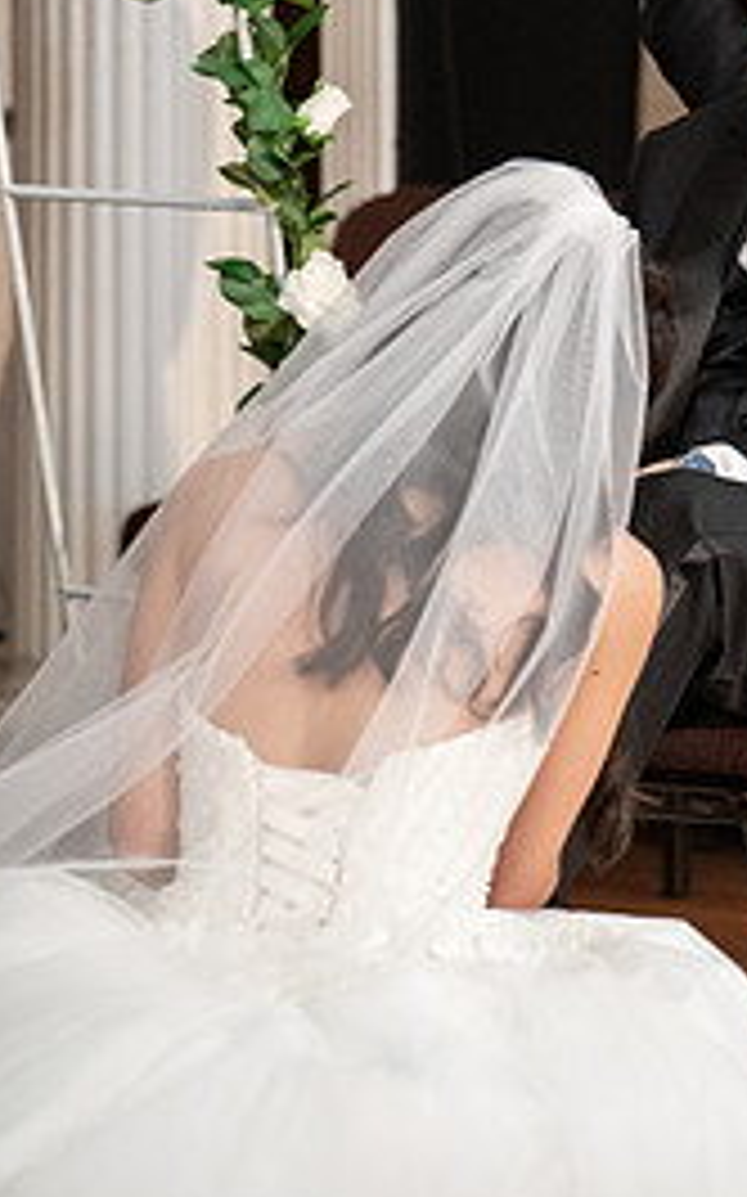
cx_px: 626
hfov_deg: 5.9
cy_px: 292
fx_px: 7206
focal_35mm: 221
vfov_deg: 9.5
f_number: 4
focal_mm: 128
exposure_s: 1/200
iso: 8000
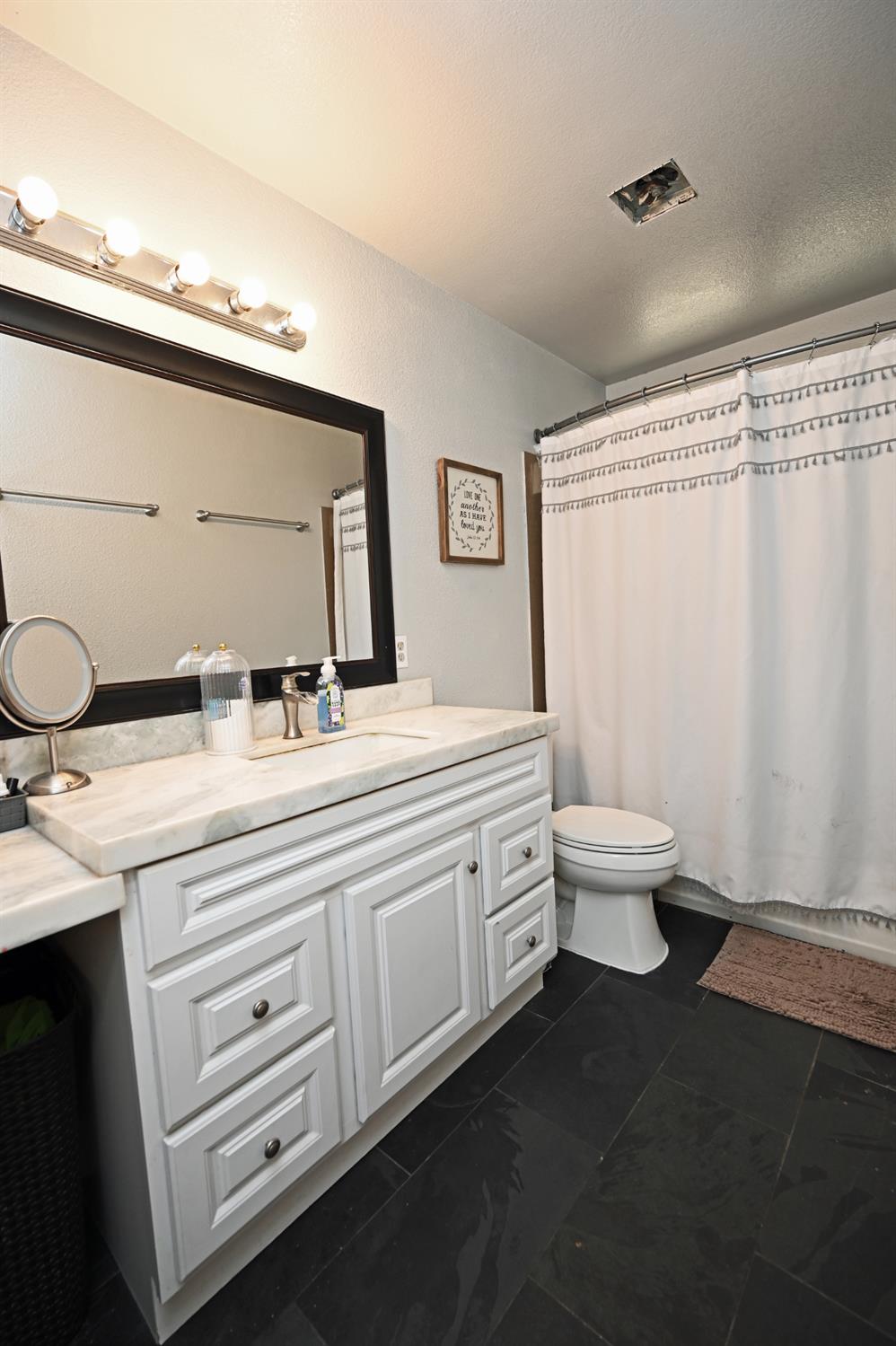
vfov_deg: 98.6
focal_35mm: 16
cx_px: 448
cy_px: 673
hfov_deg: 75.4
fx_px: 579
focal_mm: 15.5
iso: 400
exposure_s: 1/60
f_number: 4
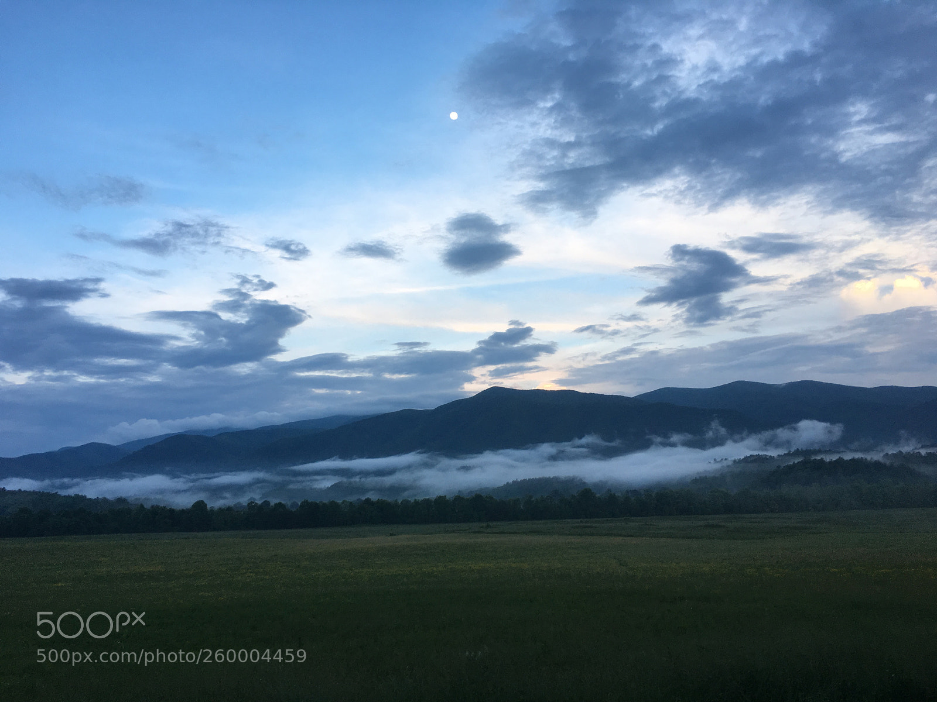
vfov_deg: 48.2
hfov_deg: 61.7
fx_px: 785
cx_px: 468
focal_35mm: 29
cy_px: 351
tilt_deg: +9.5
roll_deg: +1.1
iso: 32
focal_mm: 4.15
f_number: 2.2
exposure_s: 1/120
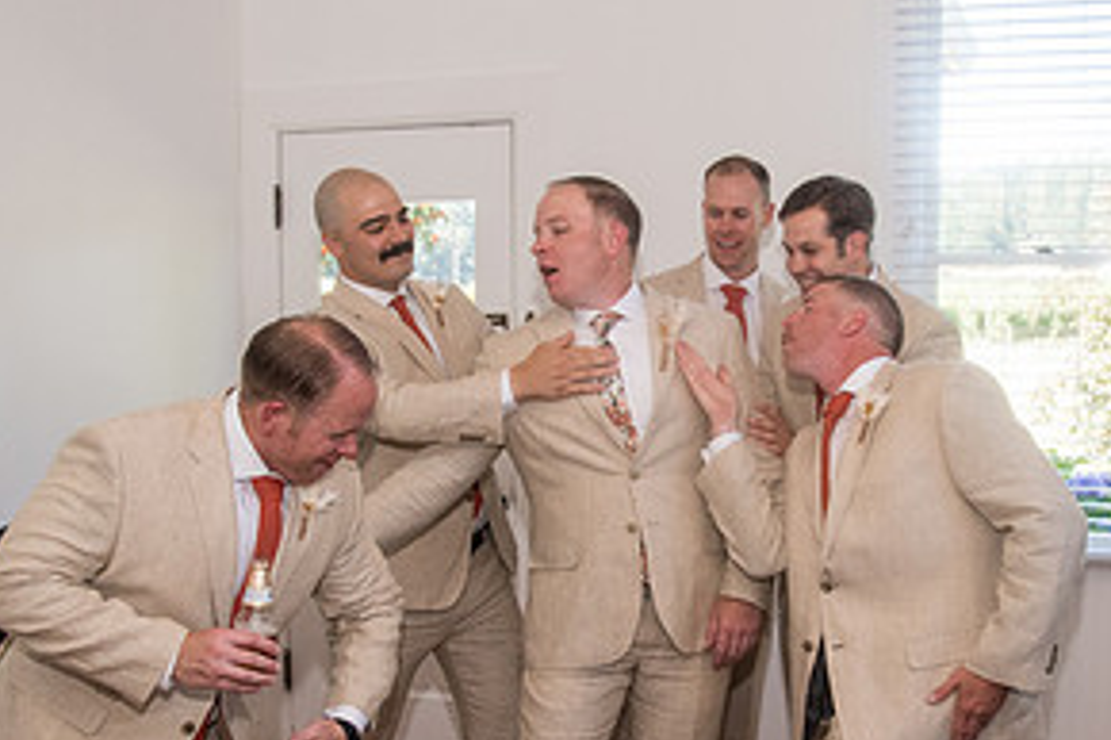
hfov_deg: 41.0
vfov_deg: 27.9
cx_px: 636
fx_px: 1480
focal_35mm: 48
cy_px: 485
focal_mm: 24
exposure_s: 1/500
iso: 1000
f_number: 4.5
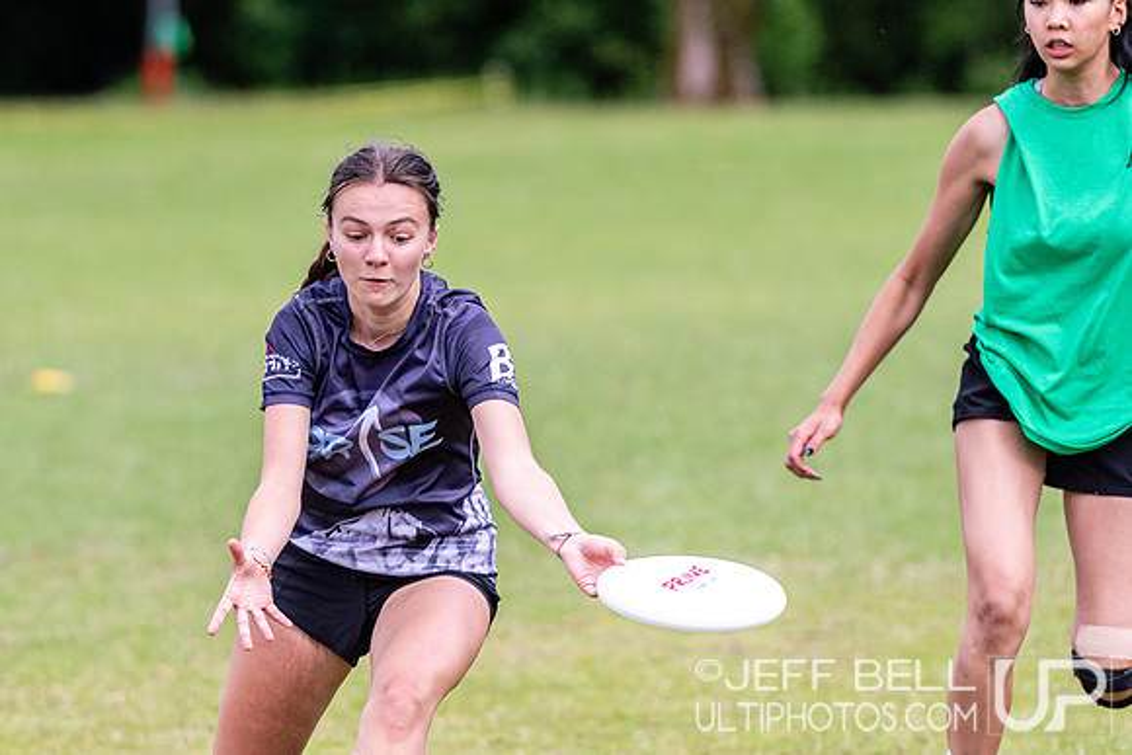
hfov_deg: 5.2
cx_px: 399
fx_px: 12350
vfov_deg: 3.5
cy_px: 402
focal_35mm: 393
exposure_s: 1/2500
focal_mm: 200
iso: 500
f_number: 3.2
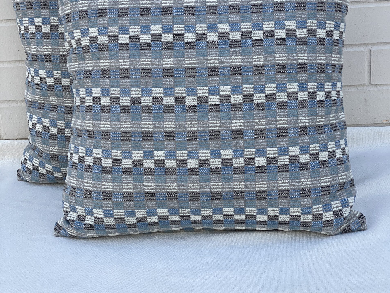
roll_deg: +3.5
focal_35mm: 70
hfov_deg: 27.8
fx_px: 789
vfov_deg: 21.0
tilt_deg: -16.6
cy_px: 110
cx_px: 196
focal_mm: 6
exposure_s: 1/888
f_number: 2
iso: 20
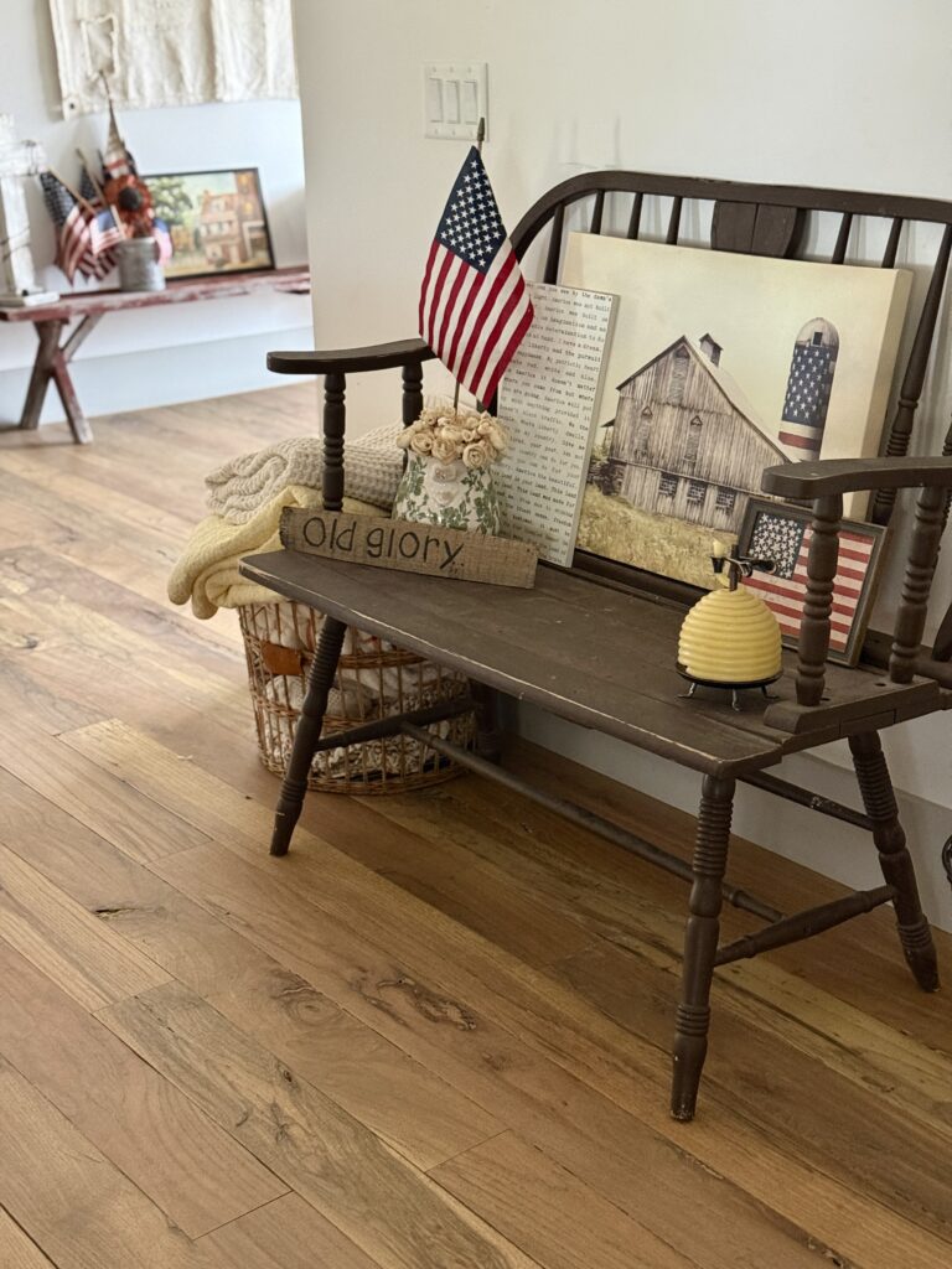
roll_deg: +1.0
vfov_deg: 39.7
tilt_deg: -19.5
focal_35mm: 48
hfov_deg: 30.3
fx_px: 1760
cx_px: 476
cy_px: 634
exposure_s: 1/40
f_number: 1.78
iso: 500
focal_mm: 6.76
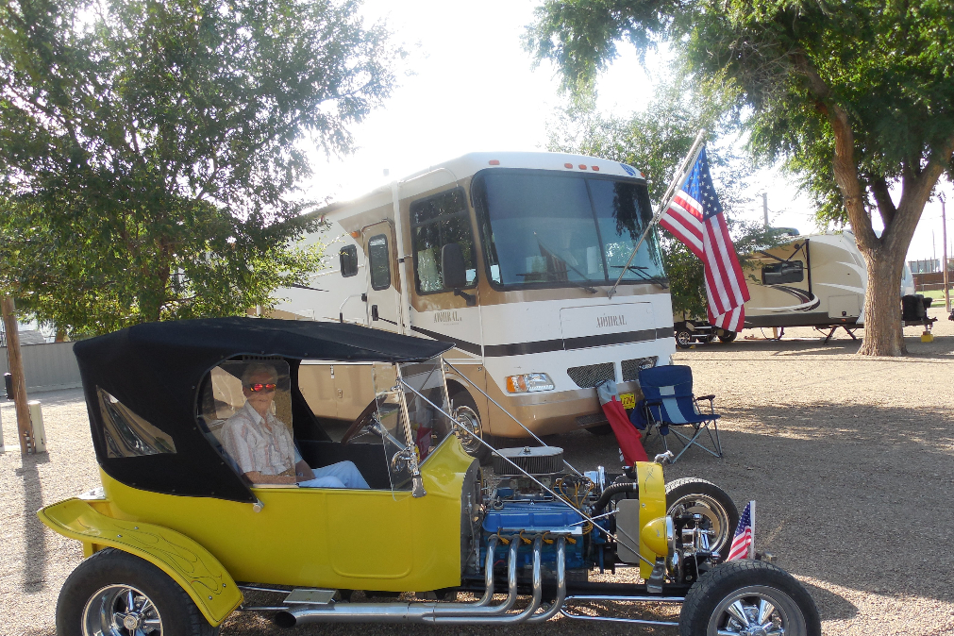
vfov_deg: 47.8
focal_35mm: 27
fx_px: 715
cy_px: 363
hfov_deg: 67.4
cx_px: 460
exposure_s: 1/320
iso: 125
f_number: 3.3
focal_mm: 4.5
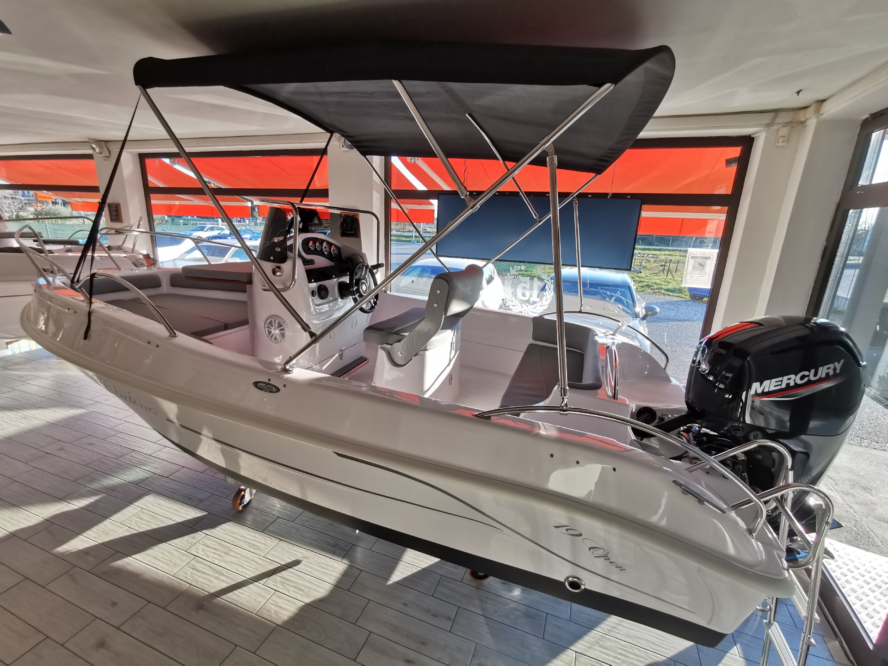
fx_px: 410
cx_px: 444
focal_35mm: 16
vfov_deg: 78.1
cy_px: 333
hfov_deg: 94.5
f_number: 2.2
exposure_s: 1/120
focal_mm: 2.35
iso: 50
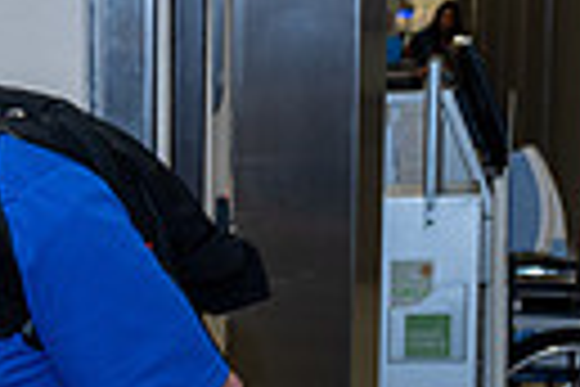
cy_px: 648
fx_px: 2964
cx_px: -611
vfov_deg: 7.3
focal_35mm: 184
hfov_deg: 10.2
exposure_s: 1/50
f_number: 5
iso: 1250
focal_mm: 41
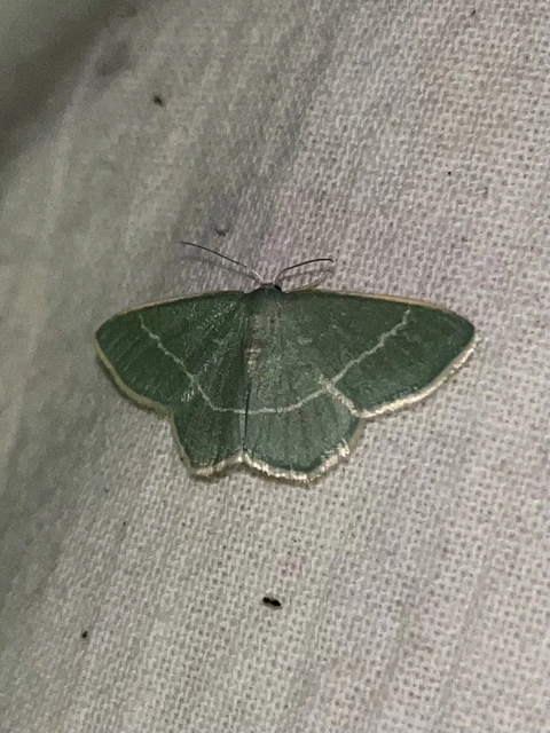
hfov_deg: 53.1
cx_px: 275
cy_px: 366
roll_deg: -10.1
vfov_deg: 67.3
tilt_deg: +1.8
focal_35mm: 26
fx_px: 551
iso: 32
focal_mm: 5.1
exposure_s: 1/82
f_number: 1.6
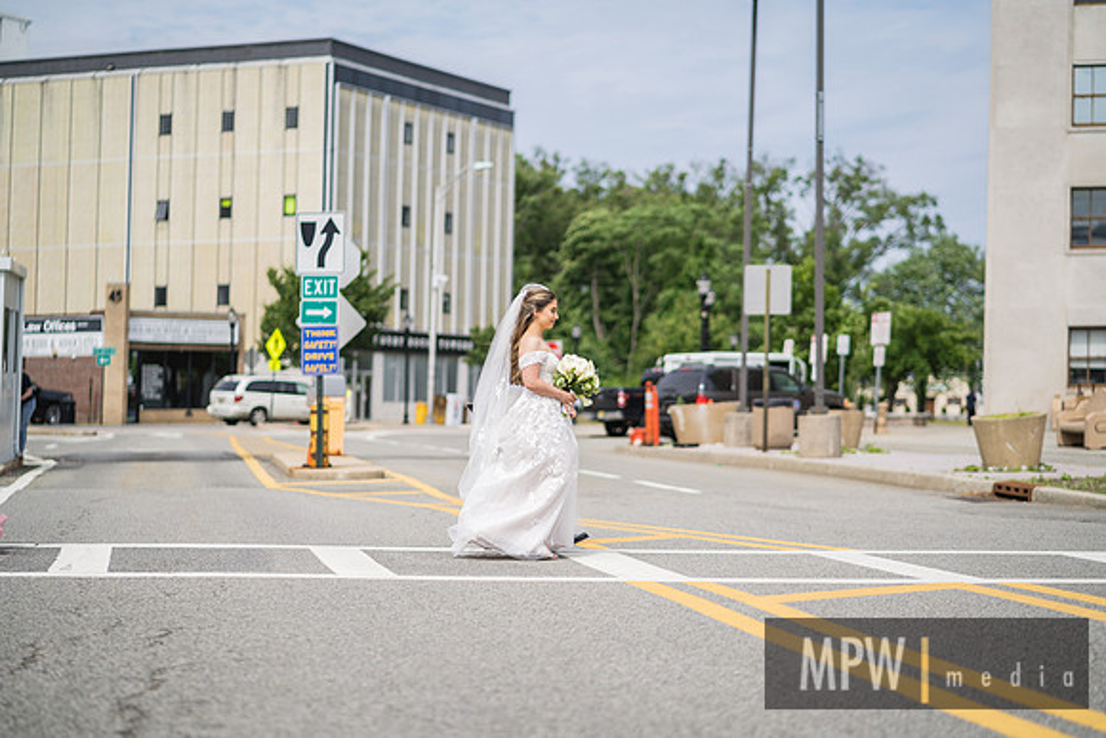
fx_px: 2660
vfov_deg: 15.8
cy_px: 369
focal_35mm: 87
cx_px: 553
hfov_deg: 23.5
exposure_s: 1/4000
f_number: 2
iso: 100
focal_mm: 85
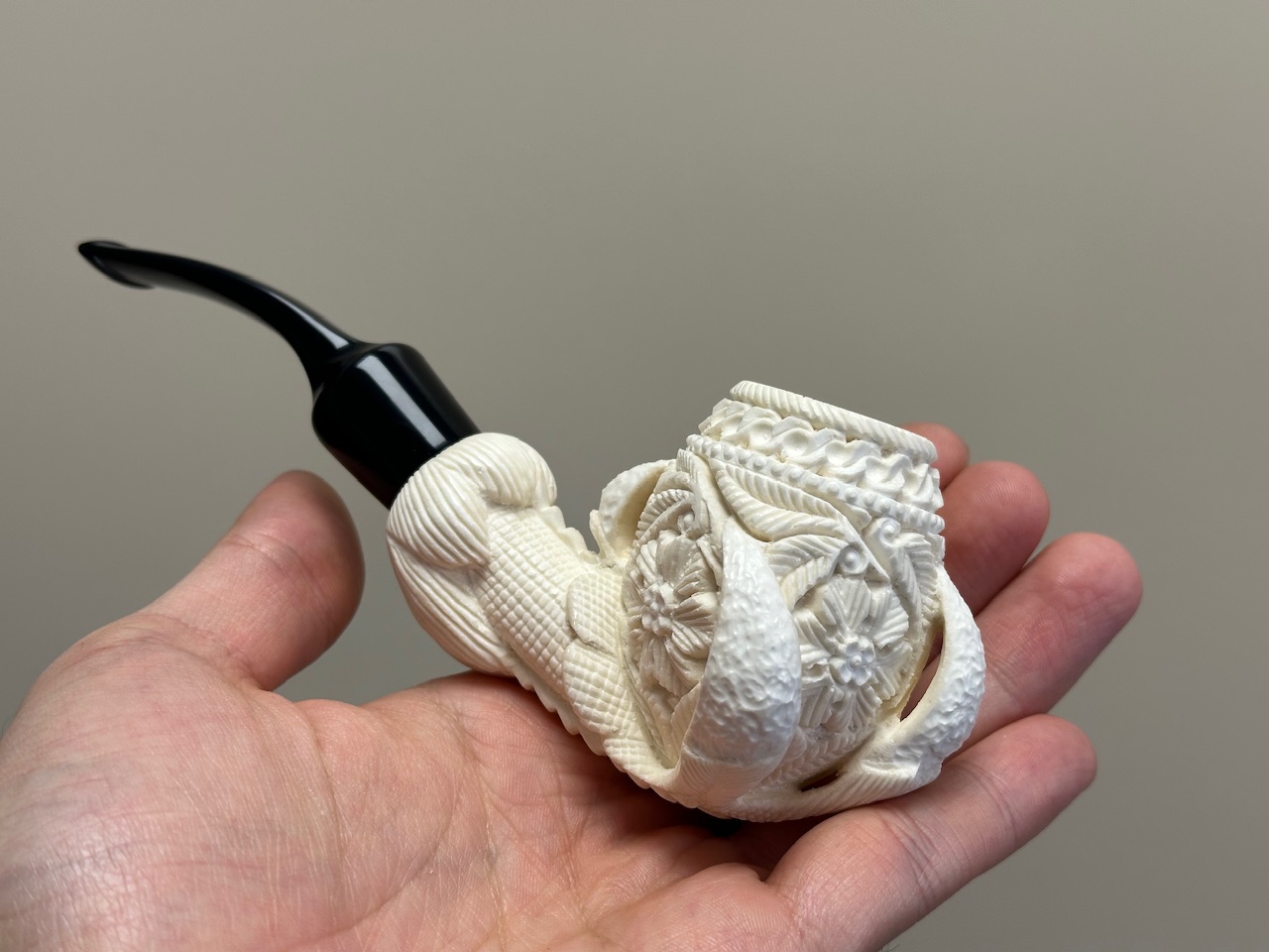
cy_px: 476
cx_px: 634
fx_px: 1760
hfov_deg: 39.7
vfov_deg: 30.3
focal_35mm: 48
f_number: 1.78
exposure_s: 1/121
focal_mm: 6.86
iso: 50
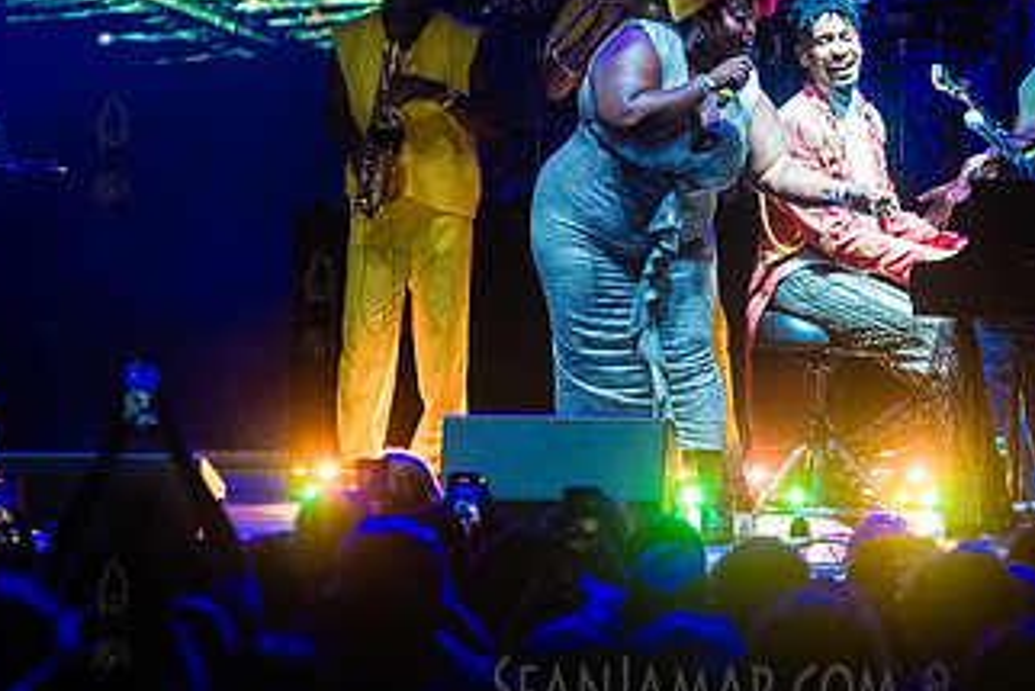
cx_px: 733
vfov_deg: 4.0
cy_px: 146
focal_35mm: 340
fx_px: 9779
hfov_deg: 6.1
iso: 6400
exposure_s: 1/1600
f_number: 4
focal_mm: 185
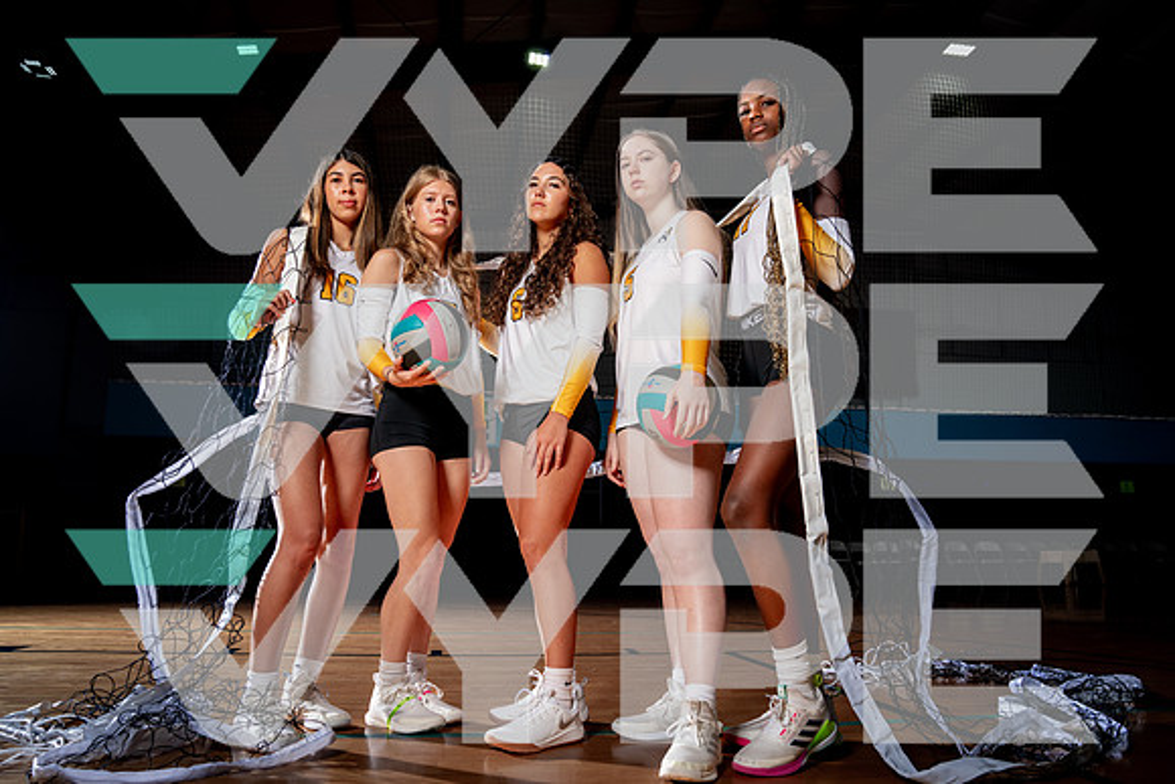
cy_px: 392
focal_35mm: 25
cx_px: 588
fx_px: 818
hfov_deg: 71.4
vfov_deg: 51.2
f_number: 4.5
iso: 250
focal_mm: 24
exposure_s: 1/200
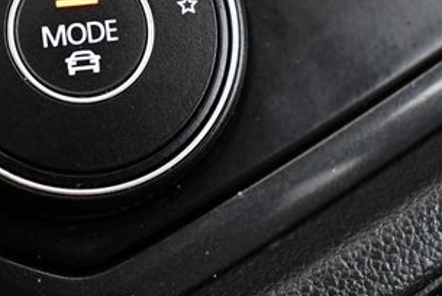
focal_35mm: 88
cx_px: 91
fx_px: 1081
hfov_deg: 22.8
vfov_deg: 15.4
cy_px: 22
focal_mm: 21
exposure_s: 1/60
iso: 3200
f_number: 3.8
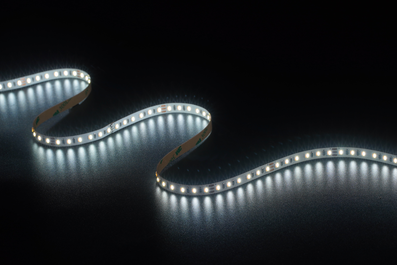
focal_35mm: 108
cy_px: 142
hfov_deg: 18.9
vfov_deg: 12.7
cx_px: 190
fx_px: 1191
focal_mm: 100
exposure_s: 1/40
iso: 100
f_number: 14
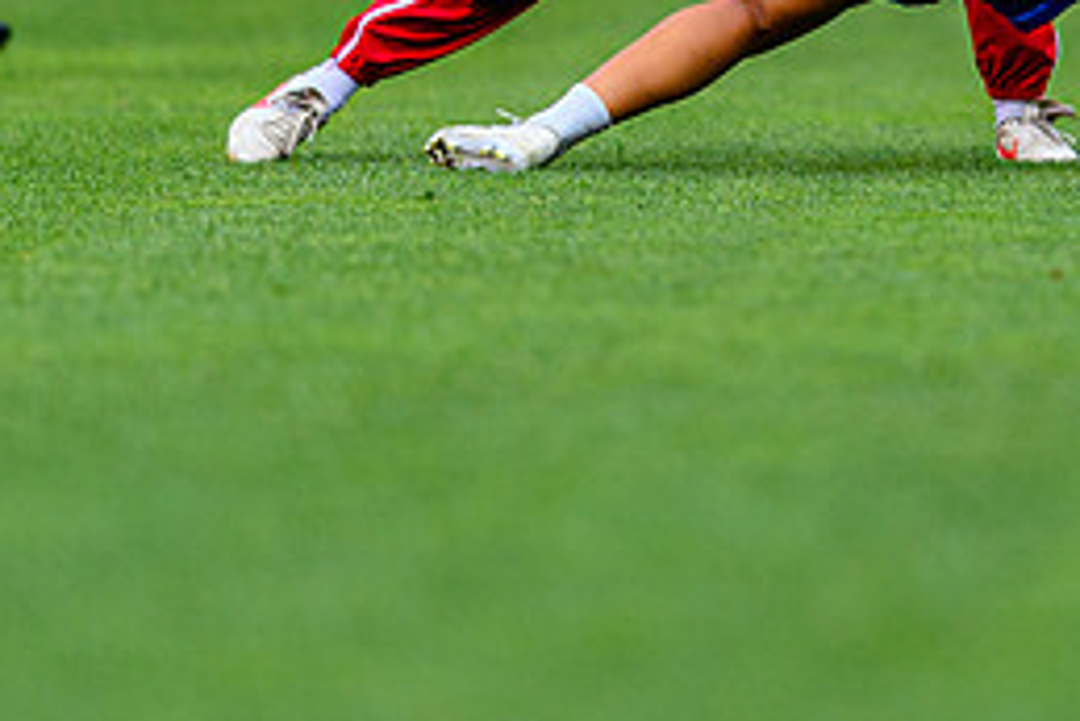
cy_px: -295
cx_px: 1126
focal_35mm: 1351
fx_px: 40551
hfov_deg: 1.5
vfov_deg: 1.0
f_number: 3.2
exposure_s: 1/1250
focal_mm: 400
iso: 280
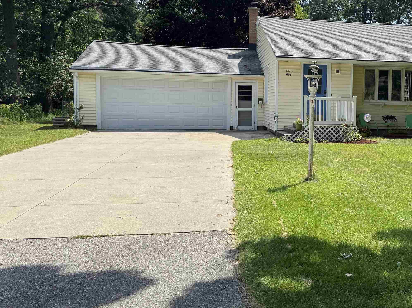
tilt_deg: -2.8
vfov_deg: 38.5
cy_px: 121
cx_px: 314
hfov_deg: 48.0
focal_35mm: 37
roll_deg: -1.6
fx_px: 440
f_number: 1.78
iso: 80
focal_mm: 6.76
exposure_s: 1/2833
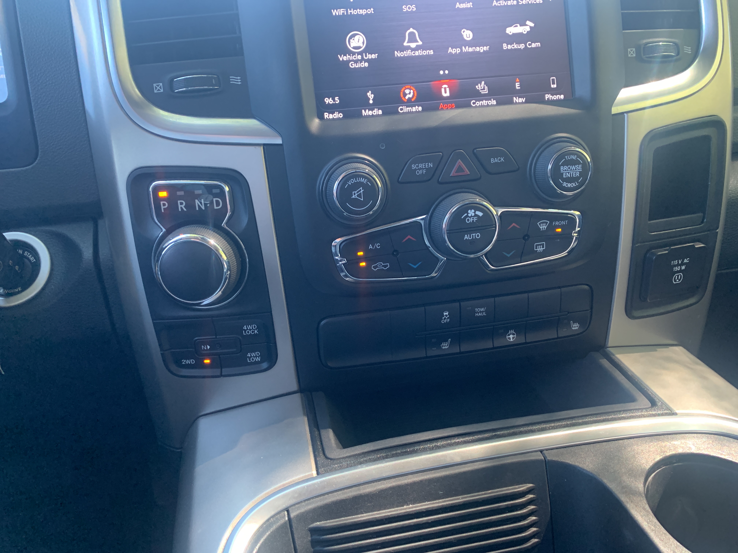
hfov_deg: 67.3
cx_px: 369
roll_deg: +5.5
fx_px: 554
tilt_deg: -23.6
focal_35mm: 26
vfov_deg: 53.1
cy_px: 276
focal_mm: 4.25
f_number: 1.8
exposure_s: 1/60
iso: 200
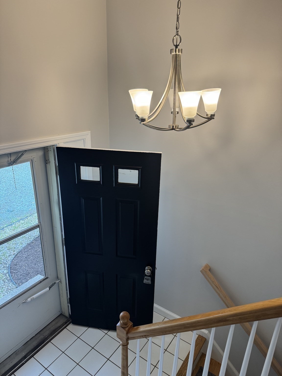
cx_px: 141
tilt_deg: -21.1
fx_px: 261
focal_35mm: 24
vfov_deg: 71.6
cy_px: 188
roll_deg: -1.3
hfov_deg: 56.8
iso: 200
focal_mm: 6.76
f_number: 1.78
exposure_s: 1/120
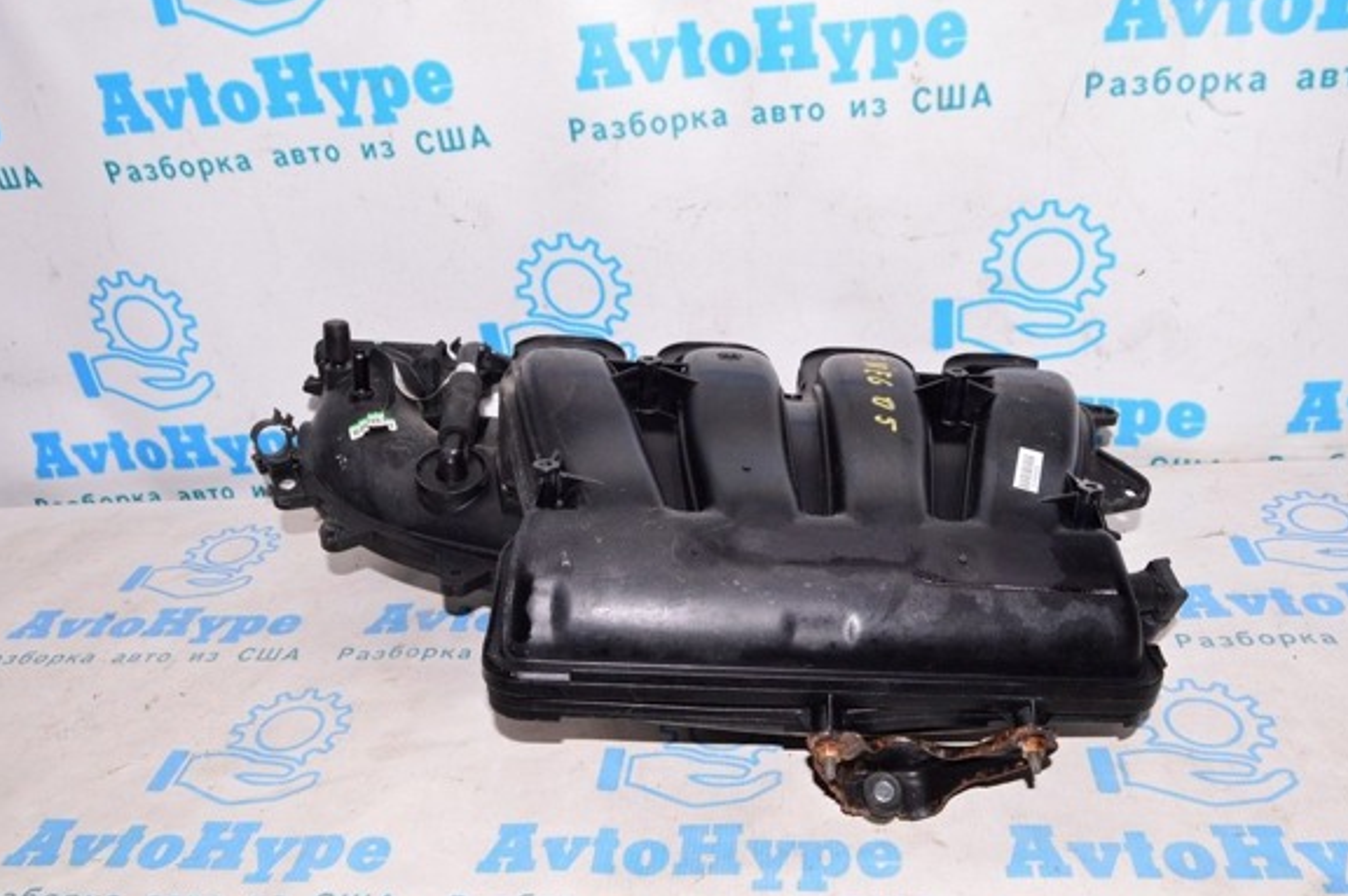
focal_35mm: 30
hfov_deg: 62.0
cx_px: 688
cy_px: 483
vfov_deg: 43.5
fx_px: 1122
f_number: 8
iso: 1600
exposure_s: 1/200
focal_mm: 18
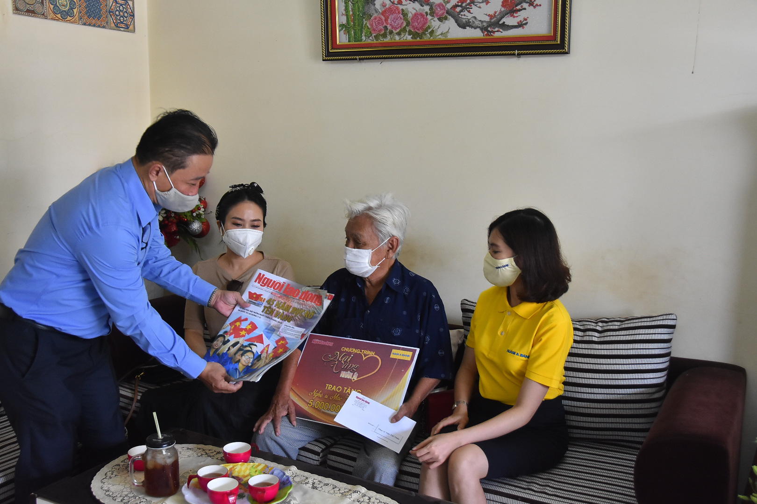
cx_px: 378
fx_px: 757
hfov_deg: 53.1
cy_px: 252
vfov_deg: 36.9
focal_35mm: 36
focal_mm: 24
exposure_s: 1/125
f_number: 3.8
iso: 1600
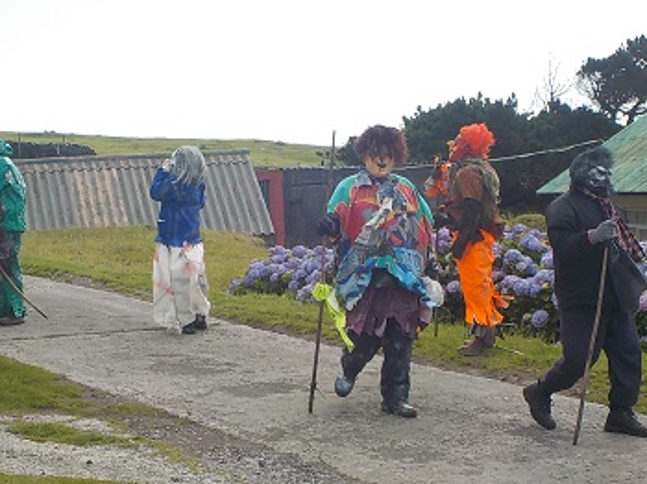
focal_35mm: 90
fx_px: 1681
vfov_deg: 16.4
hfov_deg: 21.8
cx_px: 324
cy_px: 242
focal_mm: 12.3
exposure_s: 1/400
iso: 125
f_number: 5.9
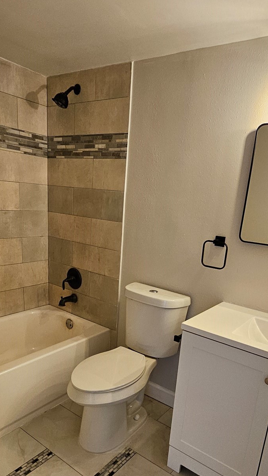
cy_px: 292
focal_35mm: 24
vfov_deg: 75.2
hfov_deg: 47.5
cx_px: 153
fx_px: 303
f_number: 2.2
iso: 160
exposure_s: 1/60
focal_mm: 1.7
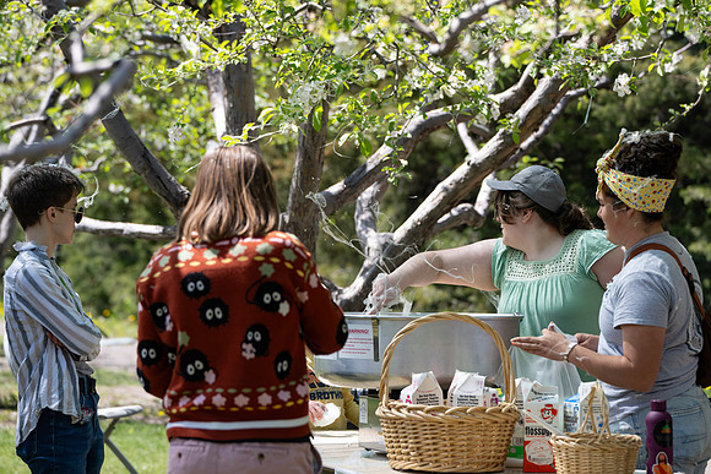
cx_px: 378
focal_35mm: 115
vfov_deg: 11.9
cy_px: 230
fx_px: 2269
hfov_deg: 17.8
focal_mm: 105
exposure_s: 1/1000
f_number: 4
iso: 320
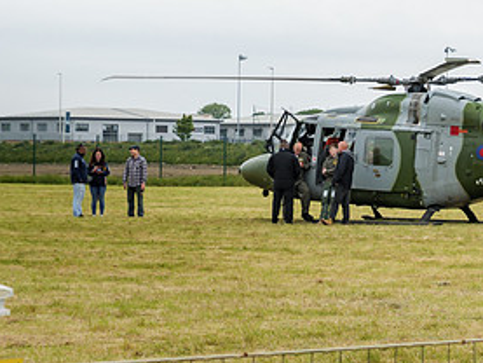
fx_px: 2122
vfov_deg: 9.8
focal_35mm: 152
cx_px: 434
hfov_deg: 12.9
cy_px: 136
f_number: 4.5
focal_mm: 34
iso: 100
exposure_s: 1/200
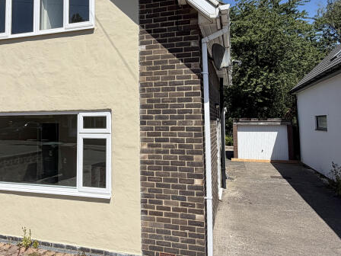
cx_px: 122
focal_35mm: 32
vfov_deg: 43.8
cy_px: 96
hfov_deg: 55.9
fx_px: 315
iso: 20
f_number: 2.2
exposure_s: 1/1145
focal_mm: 2.22
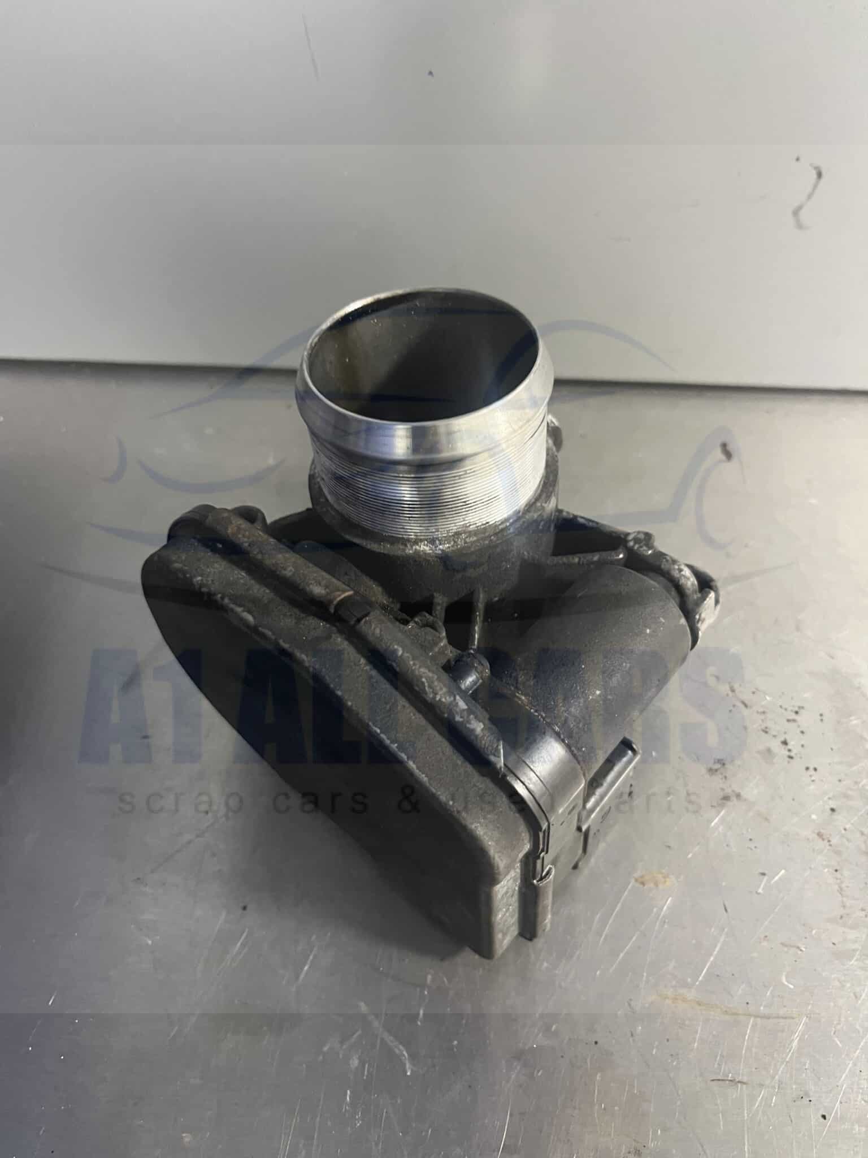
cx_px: 434
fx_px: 869
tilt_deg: -53.3
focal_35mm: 26
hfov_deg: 53.1
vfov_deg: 67.3
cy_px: 579
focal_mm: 5.1
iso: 400
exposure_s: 1/33
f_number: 1.6
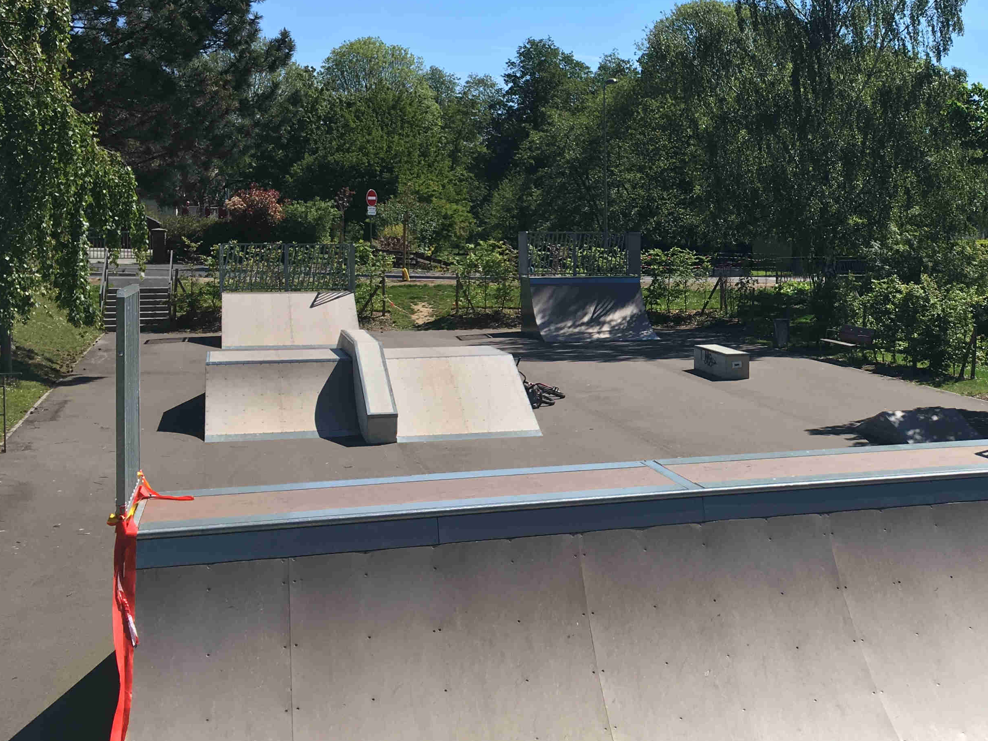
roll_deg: -0.8
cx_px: 809
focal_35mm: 48
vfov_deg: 30.1
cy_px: 270
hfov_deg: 38.0
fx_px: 1370
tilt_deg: -2.7
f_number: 2.2
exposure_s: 1/1326
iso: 25
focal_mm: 4.15
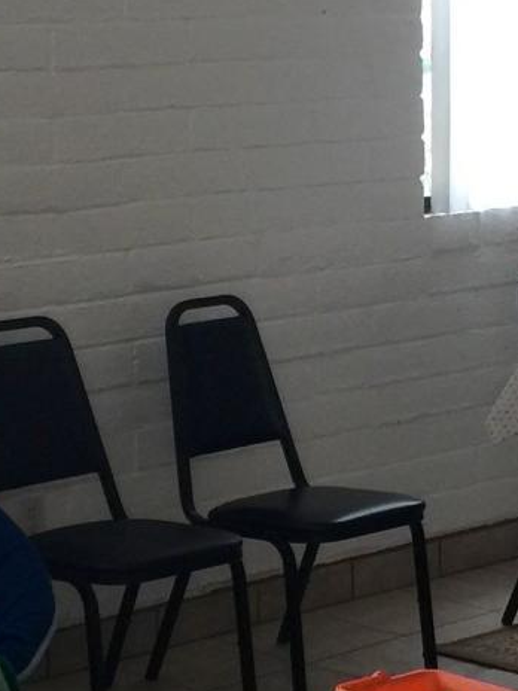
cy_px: 387
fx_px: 2494
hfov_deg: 11.9
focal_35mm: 125
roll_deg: +1.4
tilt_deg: -9.3
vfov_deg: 15.8
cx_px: 311
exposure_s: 1/30
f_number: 2.2
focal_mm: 4.15
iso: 40
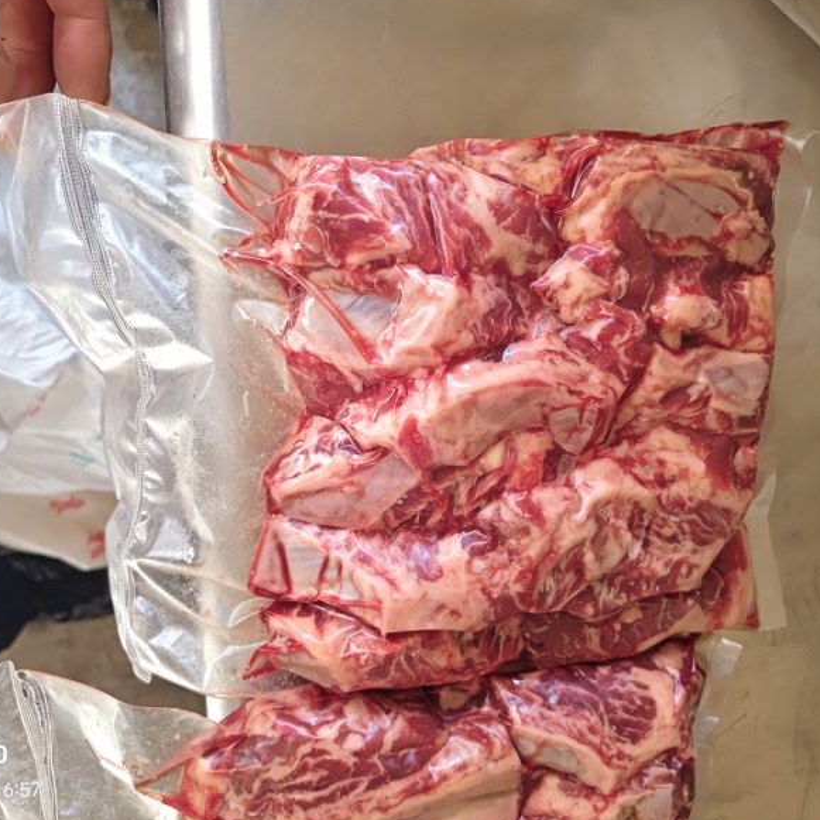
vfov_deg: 57.3
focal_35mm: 28
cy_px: 404
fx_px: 750
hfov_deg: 57.3
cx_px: 430
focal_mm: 5.56
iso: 632
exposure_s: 1/500
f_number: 1.88
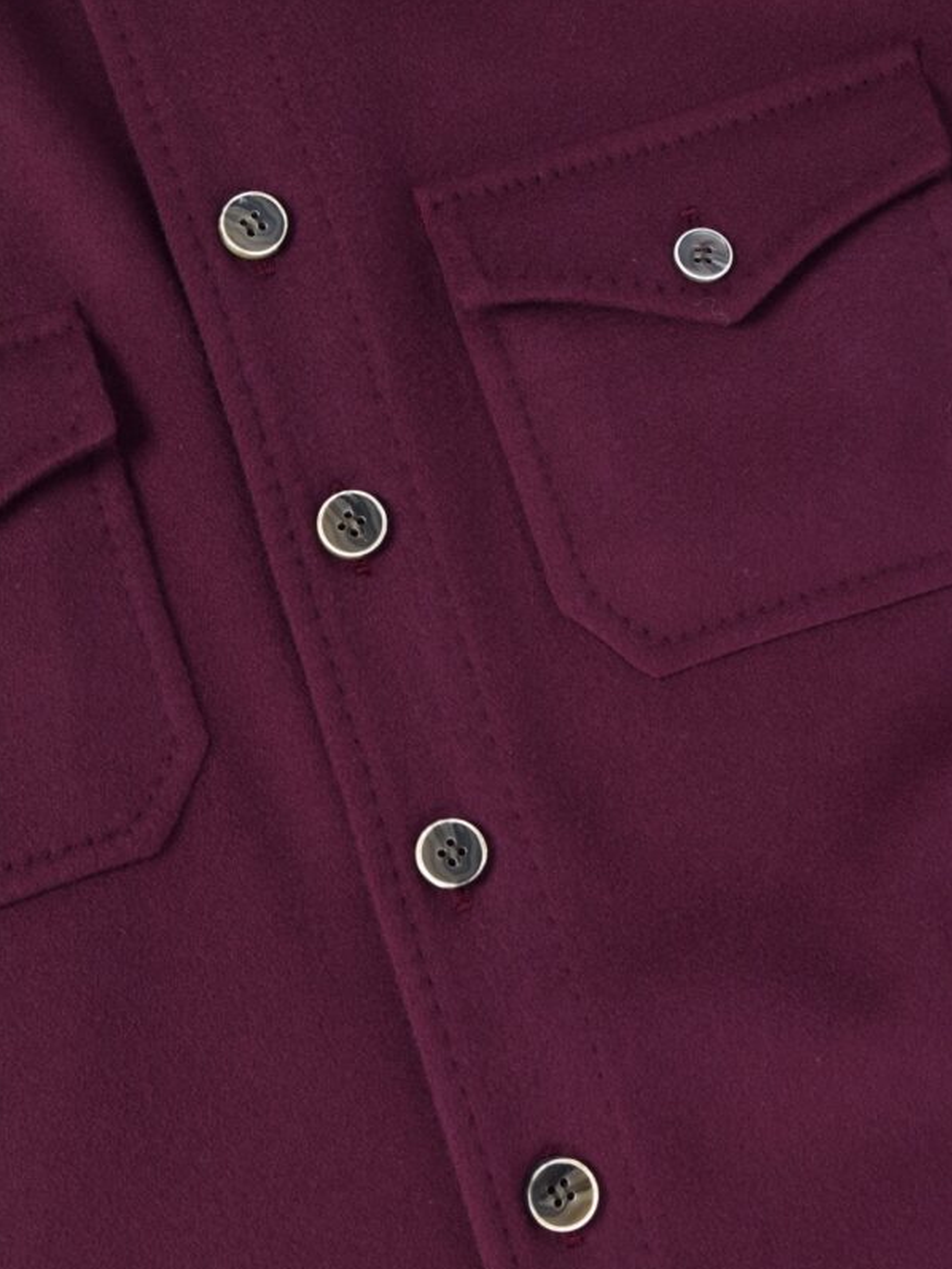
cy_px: 646
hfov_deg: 16.5
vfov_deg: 21.9
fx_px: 3283
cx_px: 476
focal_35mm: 90
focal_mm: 55
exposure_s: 1/125
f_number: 8
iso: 100
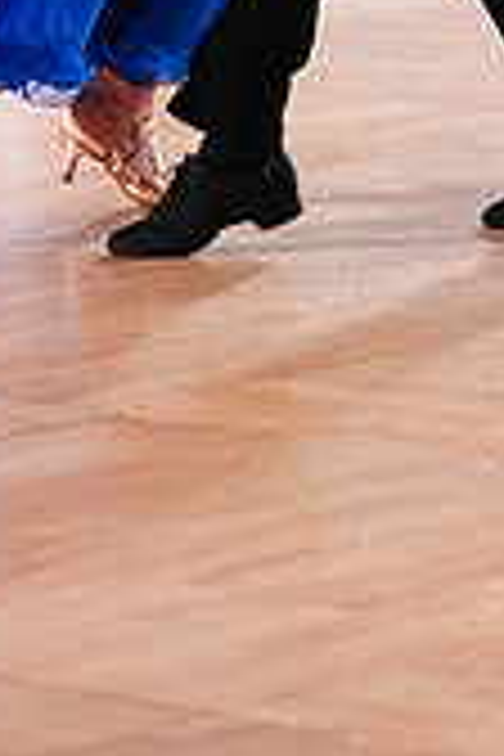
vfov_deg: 5.8
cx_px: 376
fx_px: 7412
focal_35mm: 353
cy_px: -306
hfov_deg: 3.9
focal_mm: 102
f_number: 2.8
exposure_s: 1/500
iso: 2000
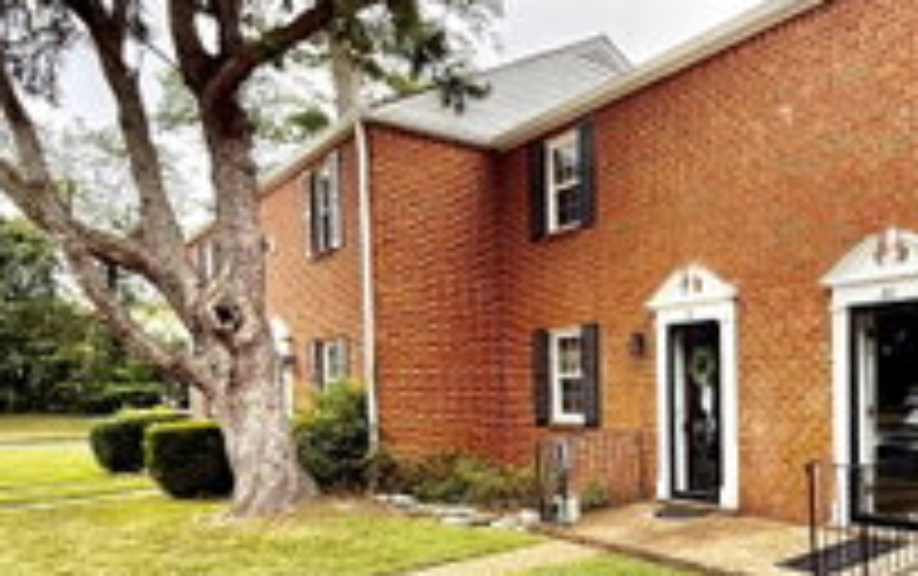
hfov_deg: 54.5
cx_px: 799
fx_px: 776
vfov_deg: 39.7
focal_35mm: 31
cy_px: 428
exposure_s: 1/170
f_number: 2.2
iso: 50
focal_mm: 2.22
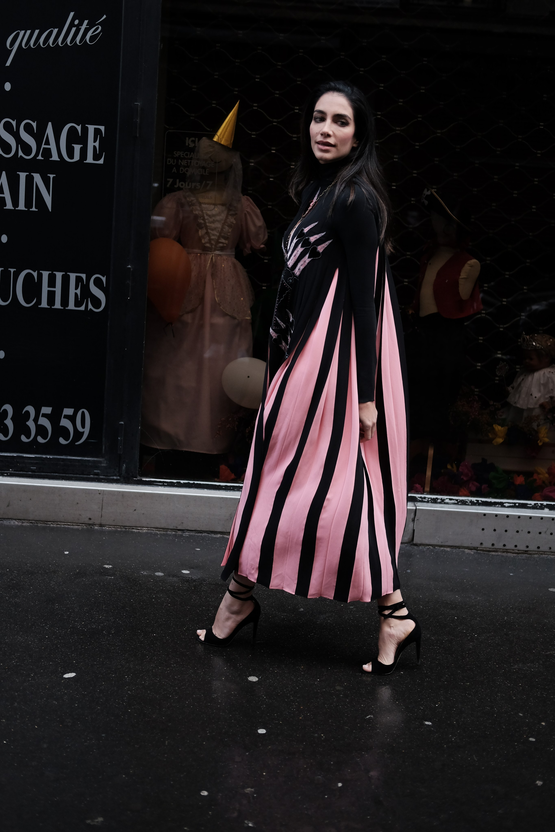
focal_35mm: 53
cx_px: 278
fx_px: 1226
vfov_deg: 37.5
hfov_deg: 25.5
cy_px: 416
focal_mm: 35
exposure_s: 1/2000
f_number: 2
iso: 800
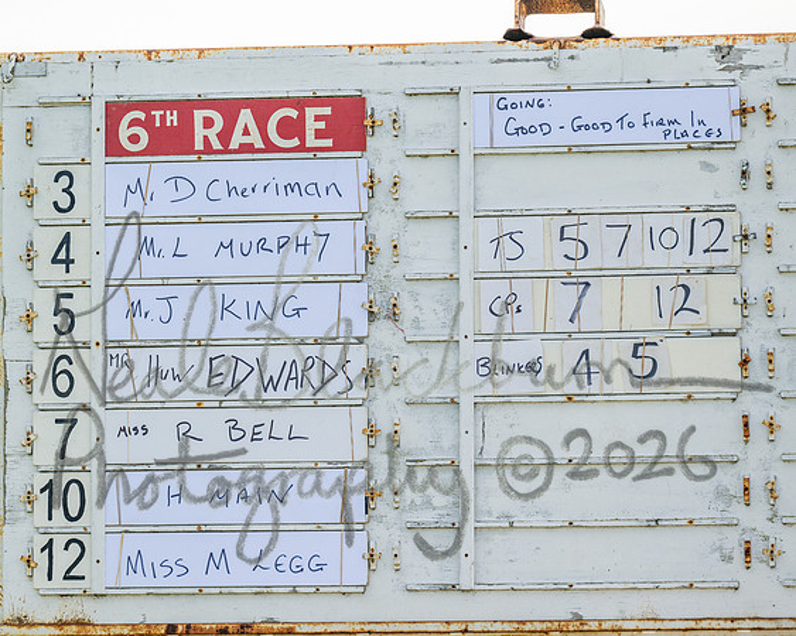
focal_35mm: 225
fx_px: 5307
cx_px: 365
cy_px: 318
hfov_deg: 8.6
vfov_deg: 6.9
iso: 200
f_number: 4
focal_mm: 200
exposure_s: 1/1600
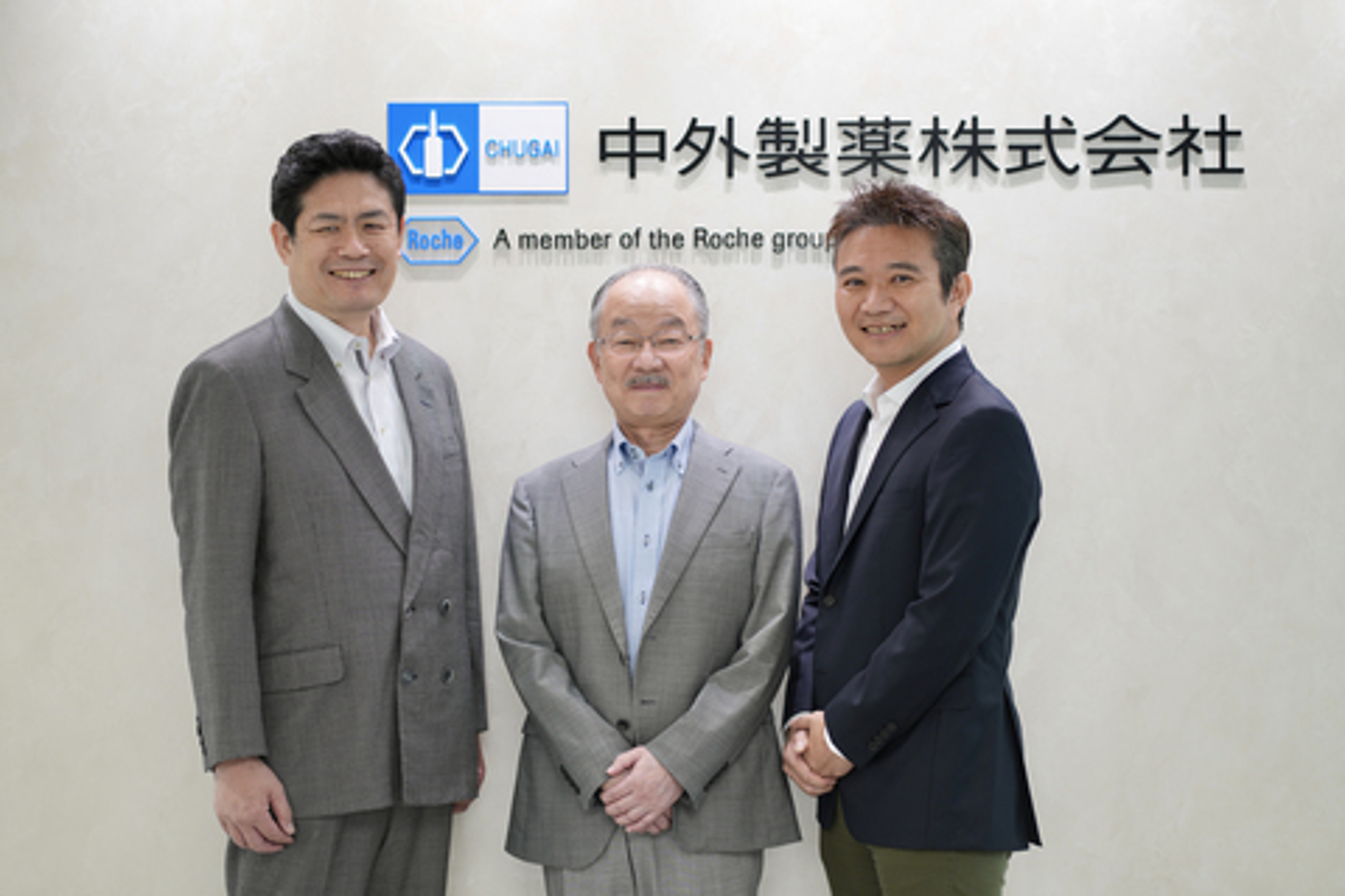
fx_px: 3175
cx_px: 672
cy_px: 448
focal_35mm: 85
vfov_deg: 16.1
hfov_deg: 23.9
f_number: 1.8
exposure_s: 1/100
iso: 160
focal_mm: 85
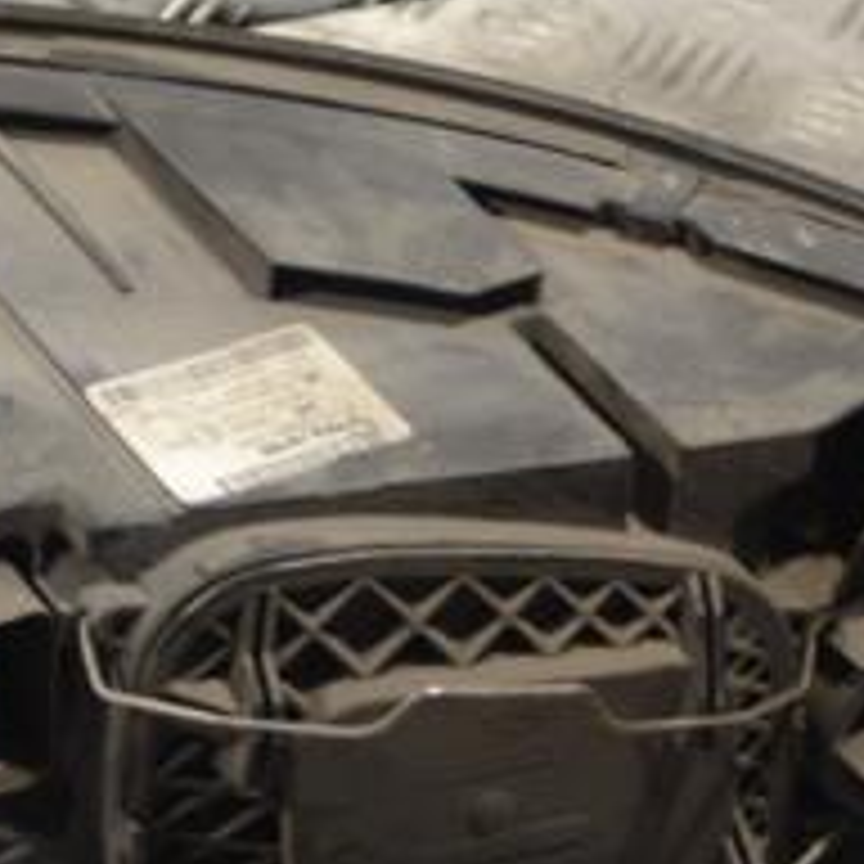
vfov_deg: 11.6
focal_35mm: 151
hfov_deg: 11.5
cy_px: 436
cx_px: 140
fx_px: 4264
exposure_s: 1/30
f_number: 5
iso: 125
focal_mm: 38
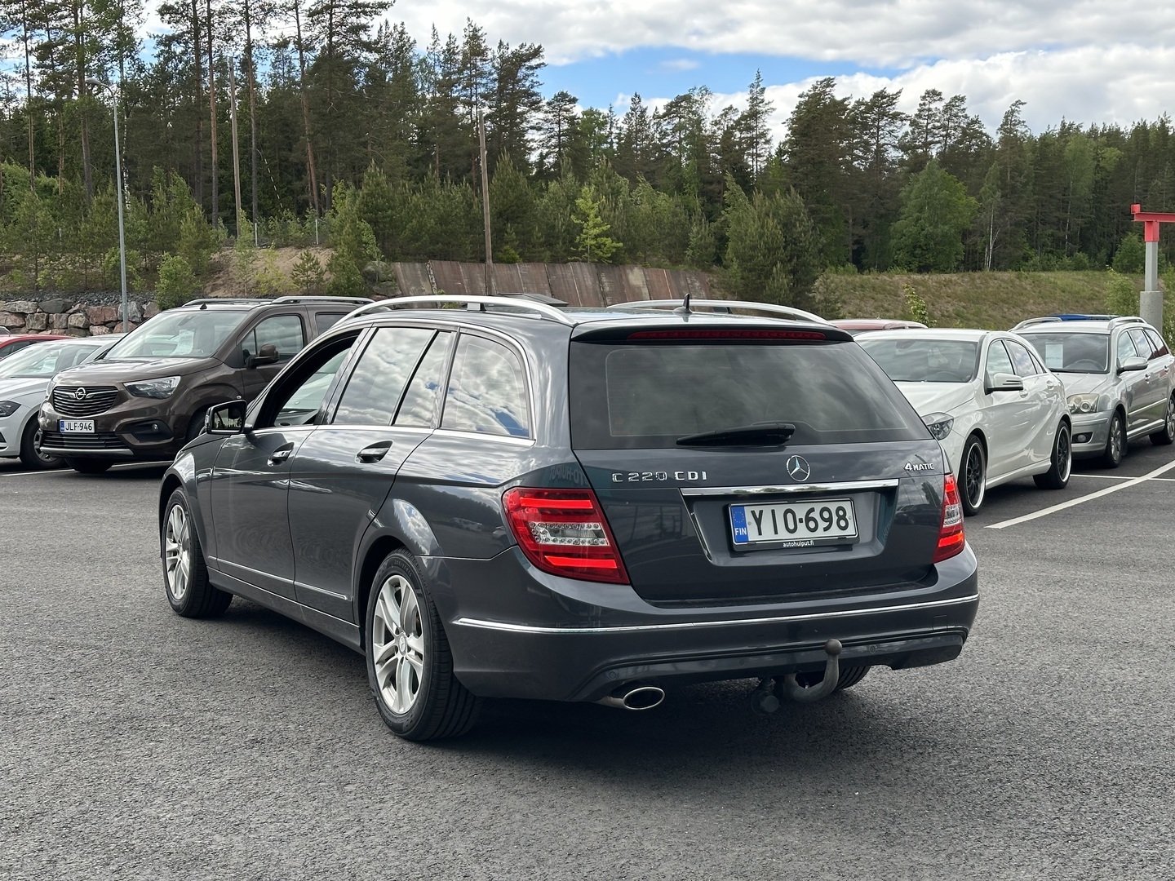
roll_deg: +0.9
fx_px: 1629
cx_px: 588
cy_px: 440
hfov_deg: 39.7
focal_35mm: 48
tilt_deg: -4.7
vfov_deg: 30.3
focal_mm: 6.86
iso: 64
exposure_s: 1/836
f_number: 1.78
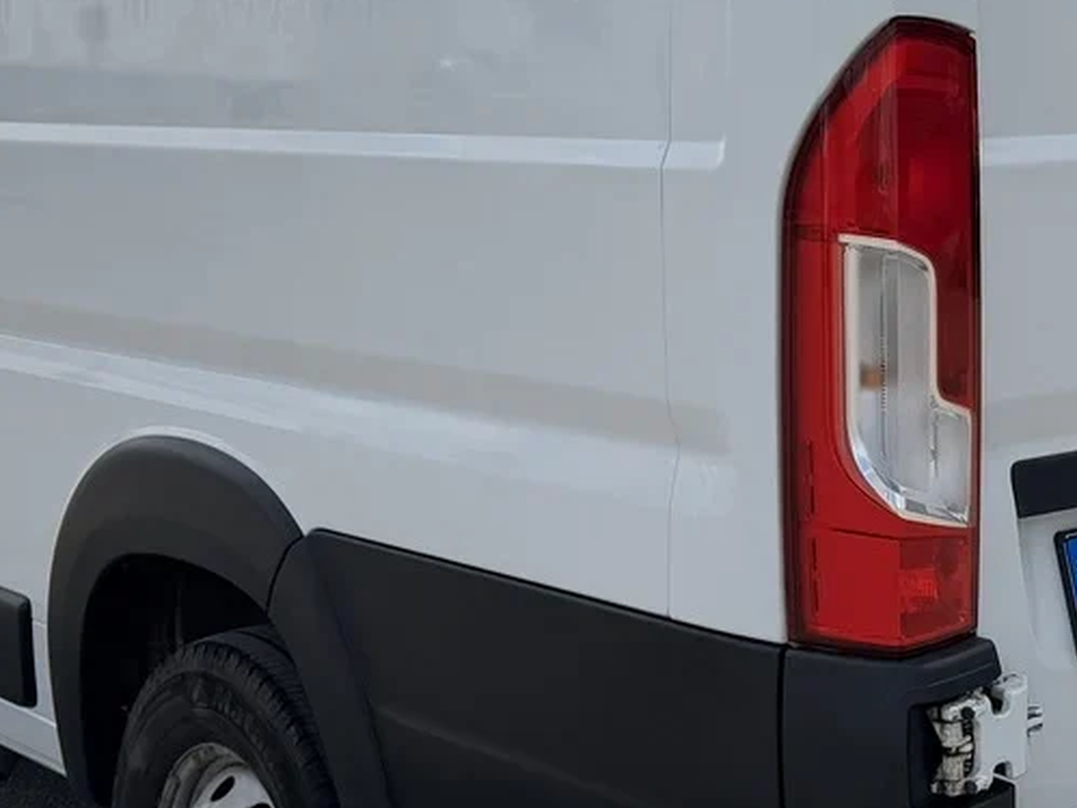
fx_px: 2395
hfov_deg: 24.6
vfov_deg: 18.9
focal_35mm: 77
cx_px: 958
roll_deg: -0.2
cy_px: 140
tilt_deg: -4.1
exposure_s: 1/5714
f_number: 1.78
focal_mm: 6.76
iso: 100
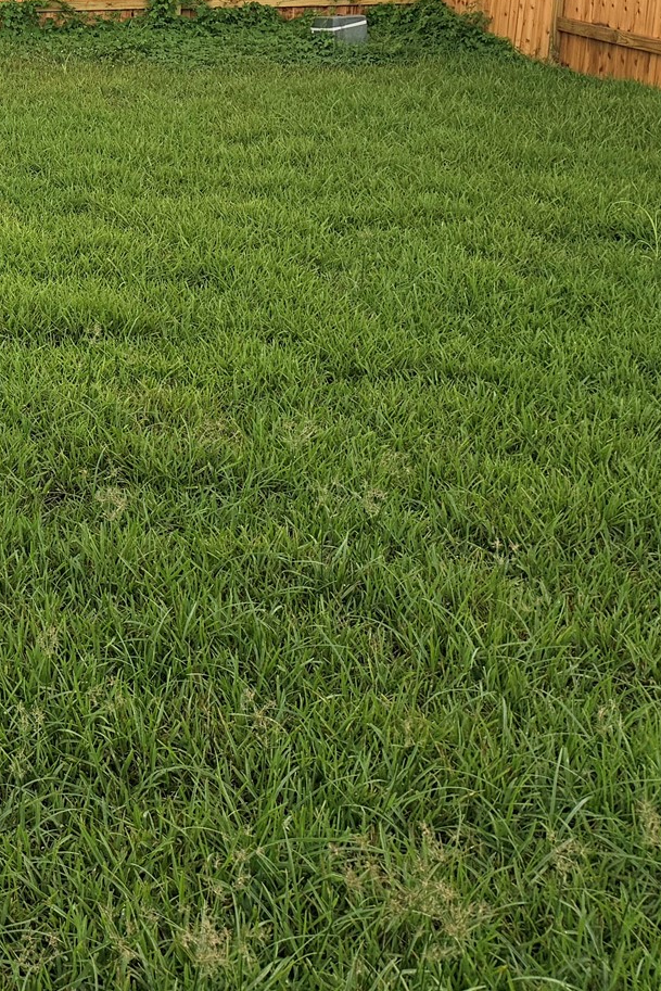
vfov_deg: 34.4
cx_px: -373
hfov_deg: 20.2
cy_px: 176
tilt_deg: -9.8
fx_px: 1542
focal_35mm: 56
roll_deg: +0.8
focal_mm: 6.76
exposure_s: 1/1337
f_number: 1.78
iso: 100
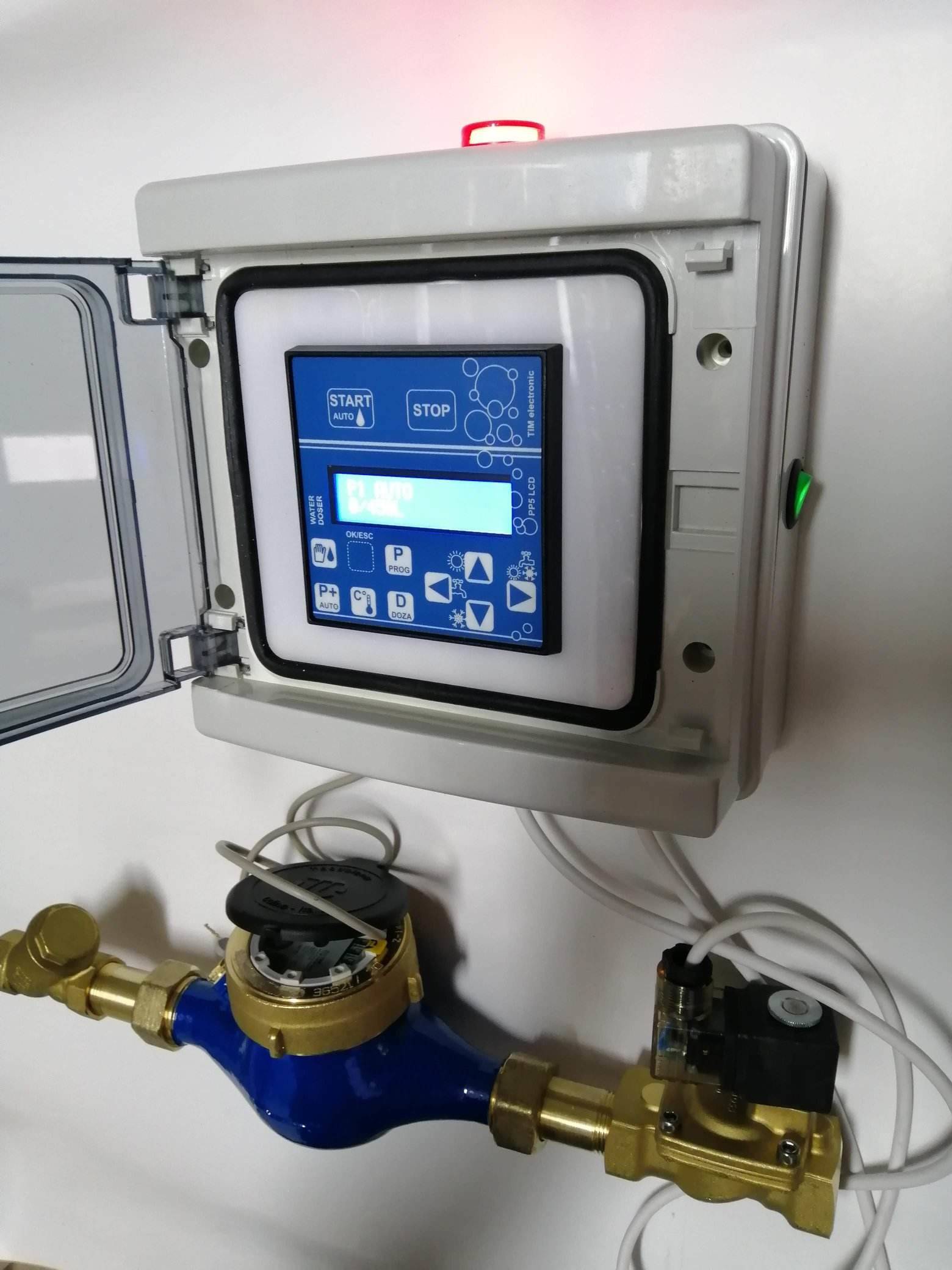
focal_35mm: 26
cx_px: 476
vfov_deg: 67.3
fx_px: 953
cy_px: 635
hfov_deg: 53.1
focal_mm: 3.6
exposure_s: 1/33.3
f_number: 1.8
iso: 125
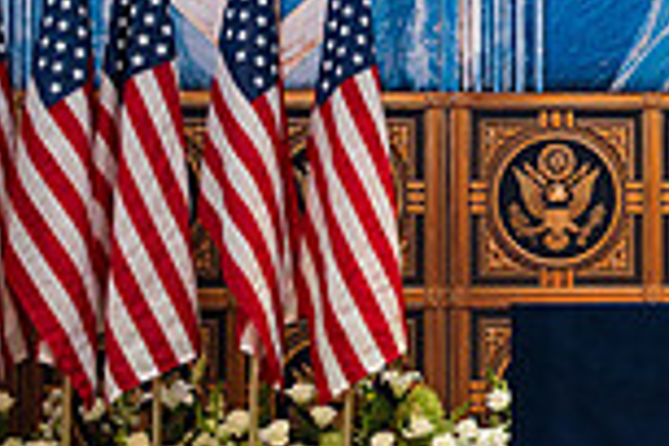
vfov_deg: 7.5
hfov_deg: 10.7
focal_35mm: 182
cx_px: 1132
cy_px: 160
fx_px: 3382
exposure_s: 1/320
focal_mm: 48
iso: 360
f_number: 2.8
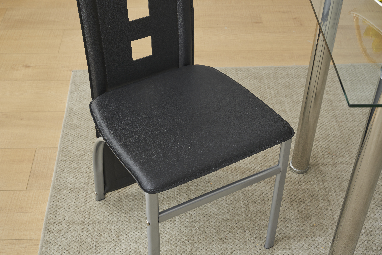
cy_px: 128
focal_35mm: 52
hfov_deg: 38.0
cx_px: 191
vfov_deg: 25.9
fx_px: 555
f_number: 9
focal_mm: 52.3
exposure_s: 1/50
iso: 200
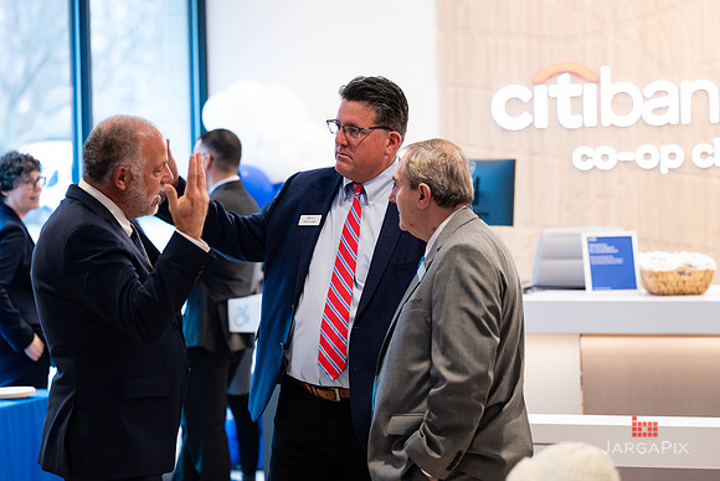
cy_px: 223
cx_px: 386
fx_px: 2209
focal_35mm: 110
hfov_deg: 18.5
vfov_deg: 12.4
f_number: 3.2
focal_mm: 101
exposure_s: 1/200
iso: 800
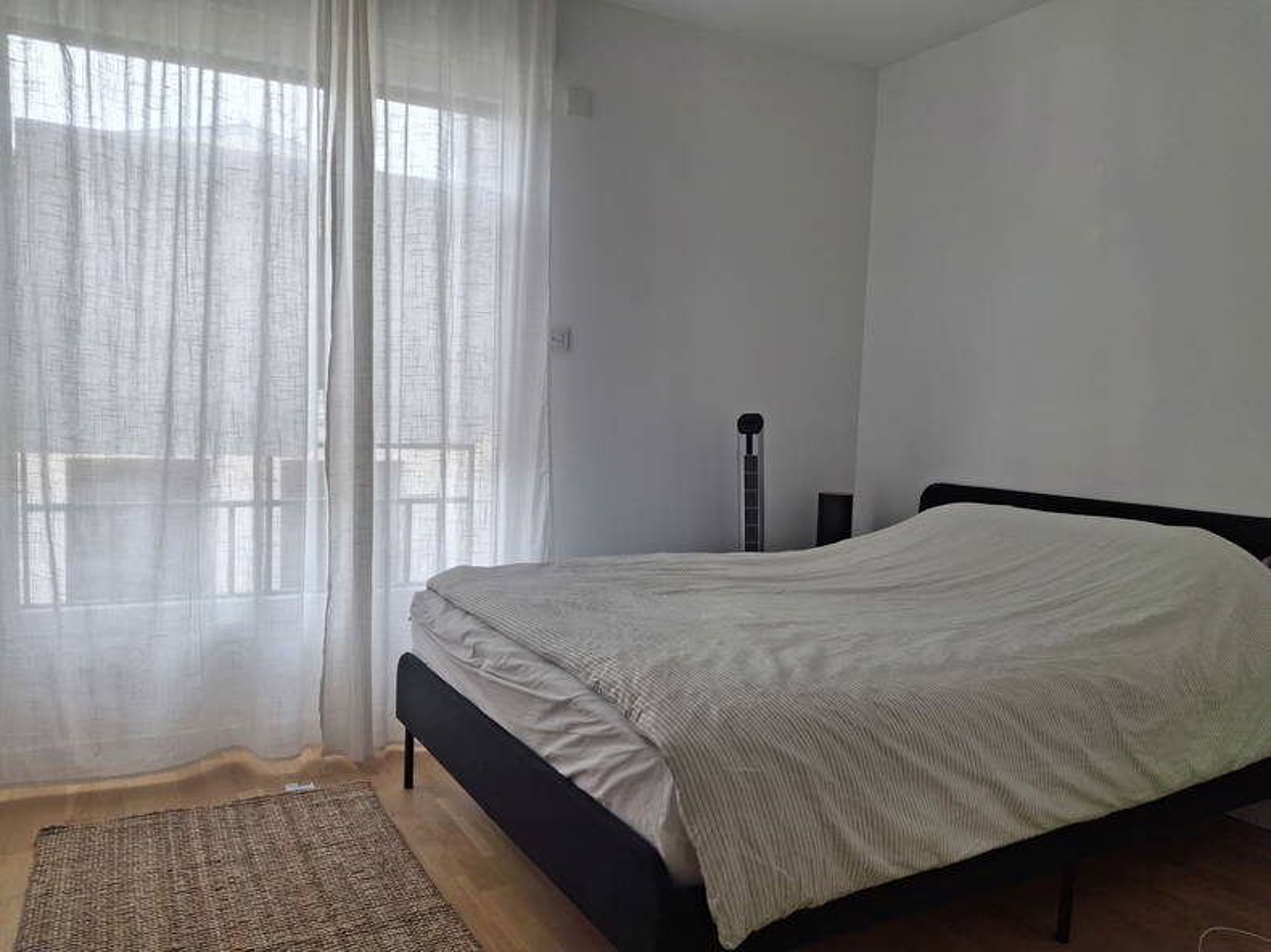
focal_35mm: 25
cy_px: 476
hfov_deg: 69.4
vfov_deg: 54.9
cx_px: 636
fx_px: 918
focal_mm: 4.69
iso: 25
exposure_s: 1/120
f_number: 1.8
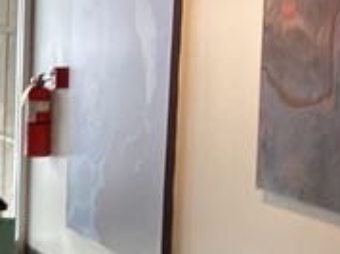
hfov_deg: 12.5
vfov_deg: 10.1
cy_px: 137
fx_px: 1432
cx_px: -243
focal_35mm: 146
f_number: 2.4
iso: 50
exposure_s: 1/60
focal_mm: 3.3
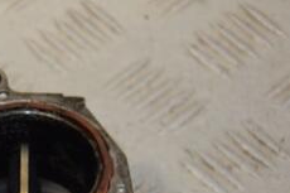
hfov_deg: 7.9
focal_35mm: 258
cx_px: -59
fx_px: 2077
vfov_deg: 5.3
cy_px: 242
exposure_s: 1/200
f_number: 5.3
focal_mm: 66
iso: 800
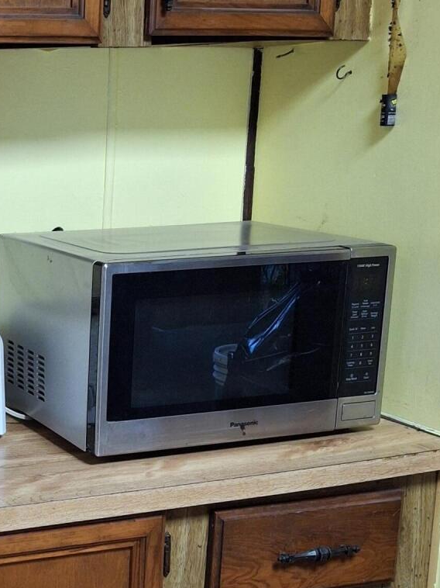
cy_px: 365
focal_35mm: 66
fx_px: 1119
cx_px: -84
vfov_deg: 29.3
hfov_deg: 20.8
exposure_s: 1/60
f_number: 1.8
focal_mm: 4.69
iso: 250
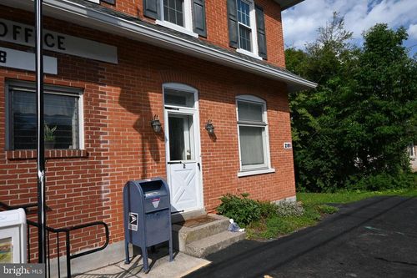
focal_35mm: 24
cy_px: 139
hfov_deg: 73.8
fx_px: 278
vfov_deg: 53.1
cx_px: 208
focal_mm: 16
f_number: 5.6
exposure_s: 1/250
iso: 100
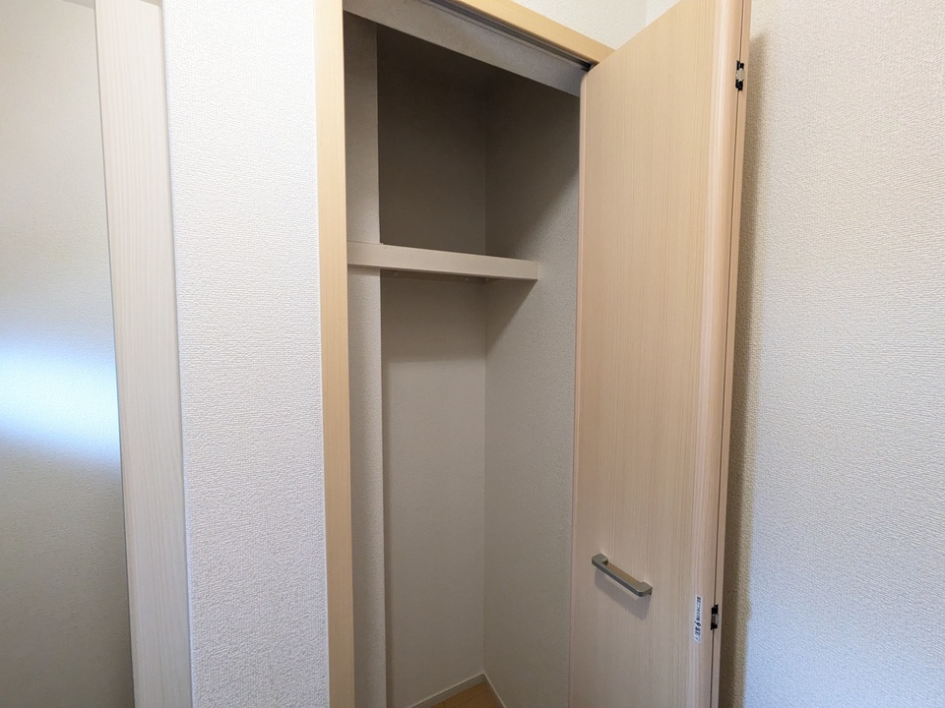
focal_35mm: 14
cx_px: 472
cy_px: 354
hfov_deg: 102.1
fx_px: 382
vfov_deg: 85.7
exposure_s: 1/40
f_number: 2.2
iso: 527
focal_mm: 1.83
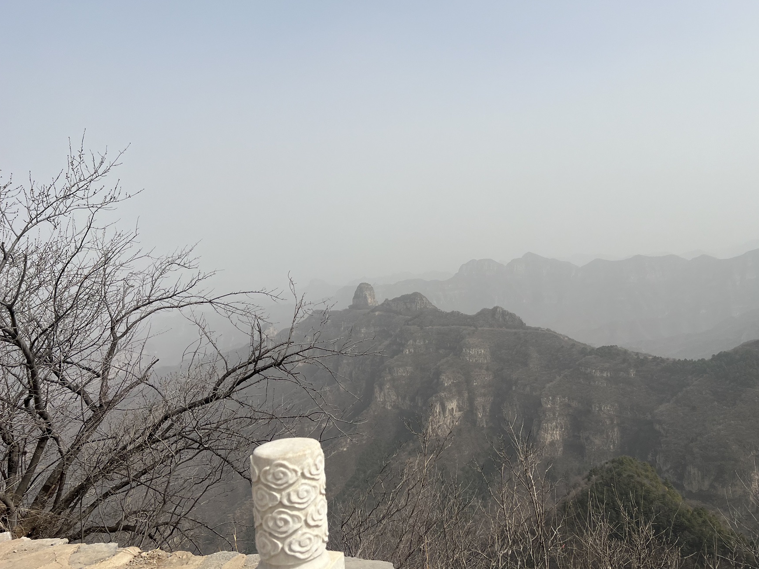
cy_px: 268
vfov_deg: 46.8
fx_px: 658
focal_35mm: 30
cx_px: 432
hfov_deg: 59.7
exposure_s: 1/6993
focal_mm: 5.7
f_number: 1.5
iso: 50
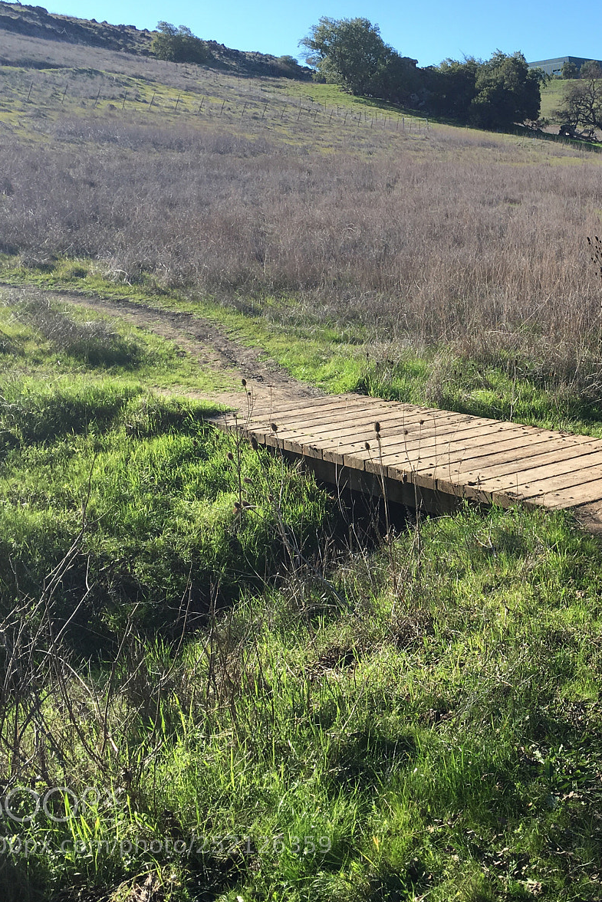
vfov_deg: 47.4
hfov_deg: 31.1
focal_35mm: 41
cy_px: 445
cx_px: 544
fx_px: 1028
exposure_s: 1/718
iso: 25
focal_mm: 4.15
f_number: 2.2
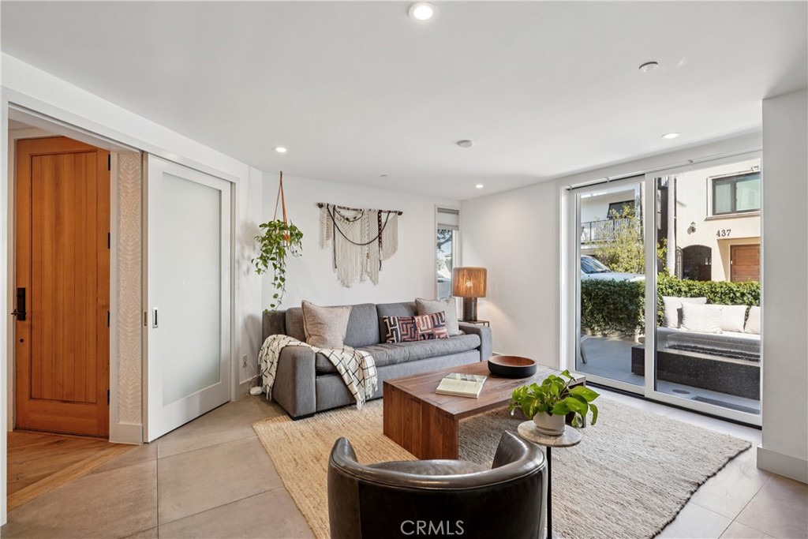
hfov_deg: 96.7
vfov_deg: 73.8
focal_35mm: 16
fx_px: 359
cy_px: 270
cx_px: 404
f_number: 8
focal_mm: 16
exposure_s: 1/15
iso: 400
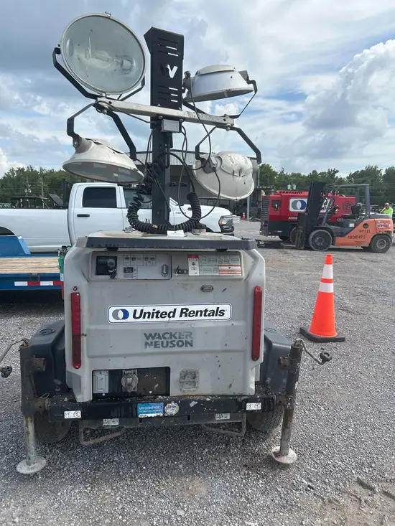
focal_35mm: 26
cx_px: 198
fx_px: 395
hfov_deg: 53.1
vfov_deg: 67.3
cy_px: 263
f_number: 1.5
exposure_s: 1/2915
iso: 50
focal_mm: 5.7
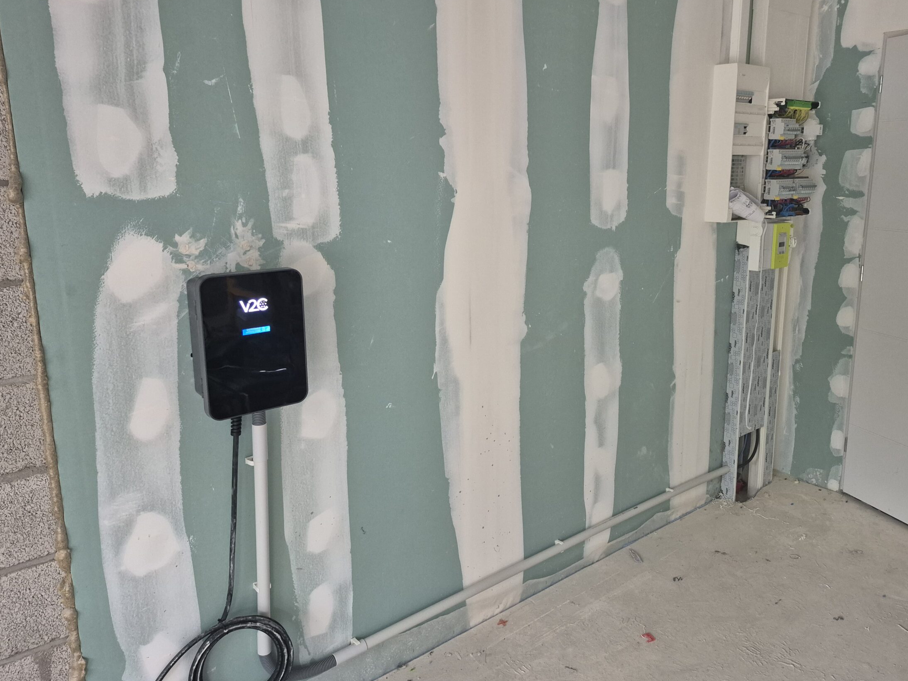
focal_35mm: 27
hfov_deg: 65.1
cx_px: 512
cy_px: 314
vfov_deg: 51.3
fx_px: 708
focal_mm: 5.4
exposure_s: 1/120
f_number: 1.8
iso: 1000
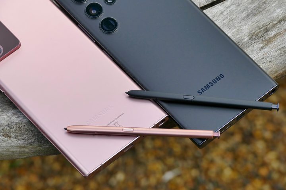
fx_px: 1389
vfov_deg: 7.8
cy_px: 95
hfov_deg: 11.8
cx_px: 143
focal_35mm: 175
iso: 125
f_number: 4.5
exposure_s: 1/500
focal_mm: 63.88
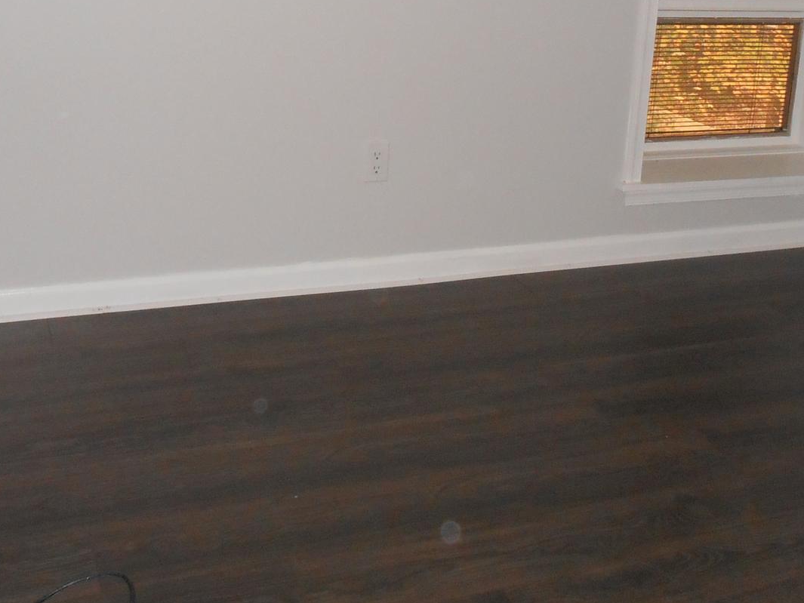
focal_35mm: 50
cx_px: 466
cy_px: 51
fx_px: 1161
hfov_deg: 38.1
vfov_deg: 27.9
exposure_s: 1/25
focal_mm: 4.6
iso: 320
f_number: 3.5
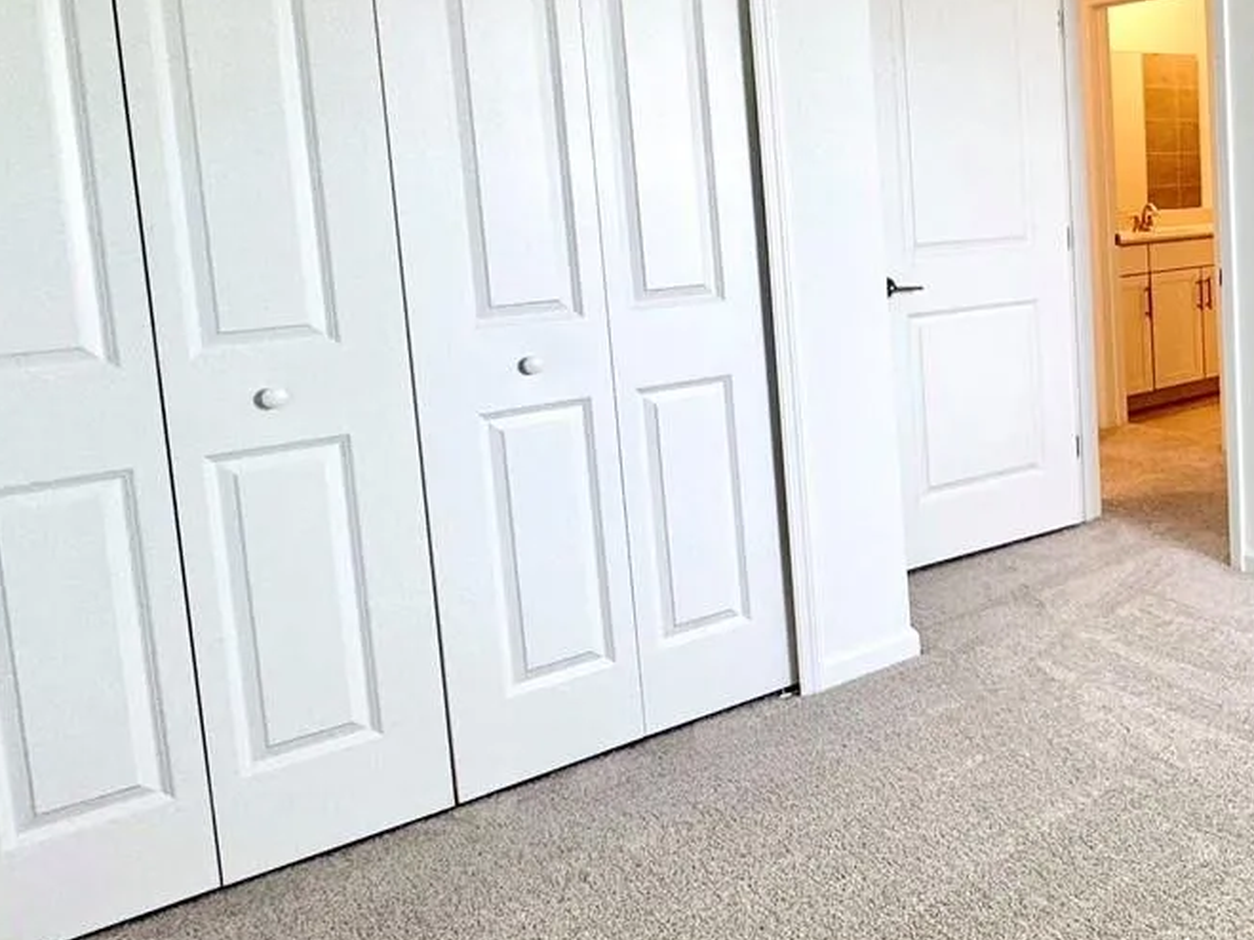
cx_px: 1222
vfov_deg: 41.0
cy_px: 282
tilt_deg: -6.1
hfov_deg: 46.3
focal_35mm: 34
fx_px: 1231
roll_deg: +1.5
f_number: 2.2
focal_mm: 2.22
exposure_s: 1/120
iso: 100
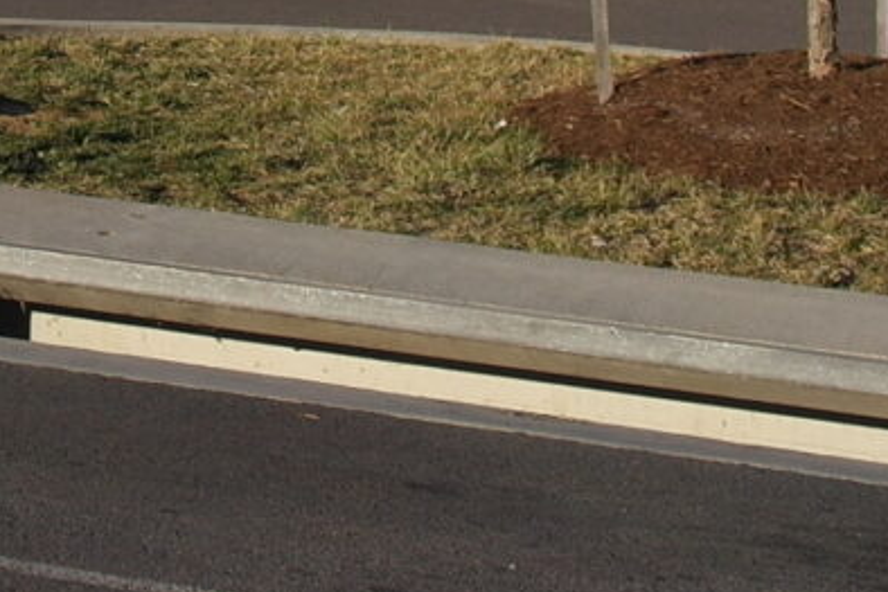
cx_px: -1086
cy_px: -1037
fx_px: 4812
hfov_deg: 9.6
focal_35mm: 195
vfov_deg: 6.5
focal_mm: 20
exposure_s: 1/320
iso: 100
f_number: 7.1
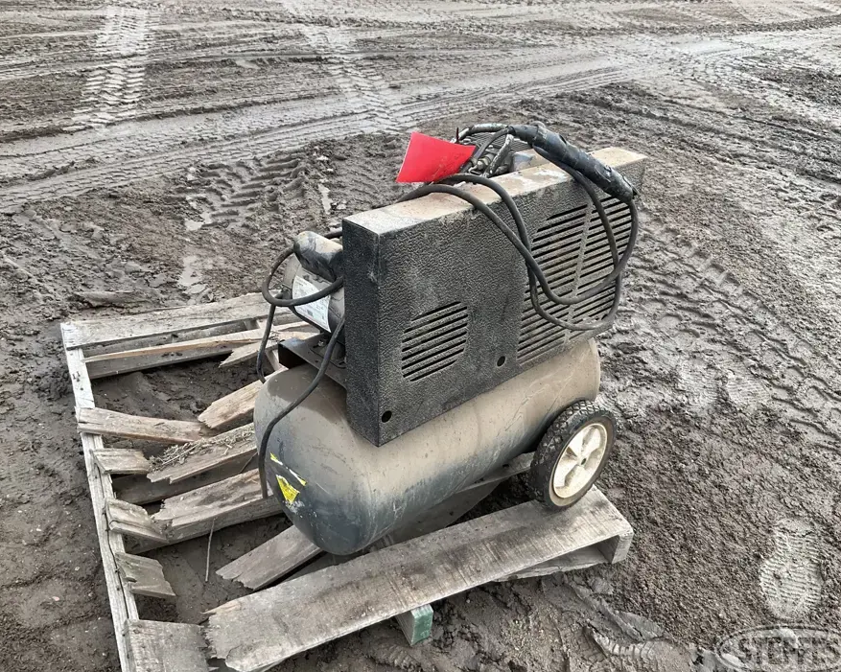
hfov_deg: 57.2
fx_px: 771
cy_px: 344
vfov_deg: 47.1
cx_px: 424
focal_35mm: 31
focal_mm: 3
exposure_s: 1/346
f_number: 1.8
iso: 25
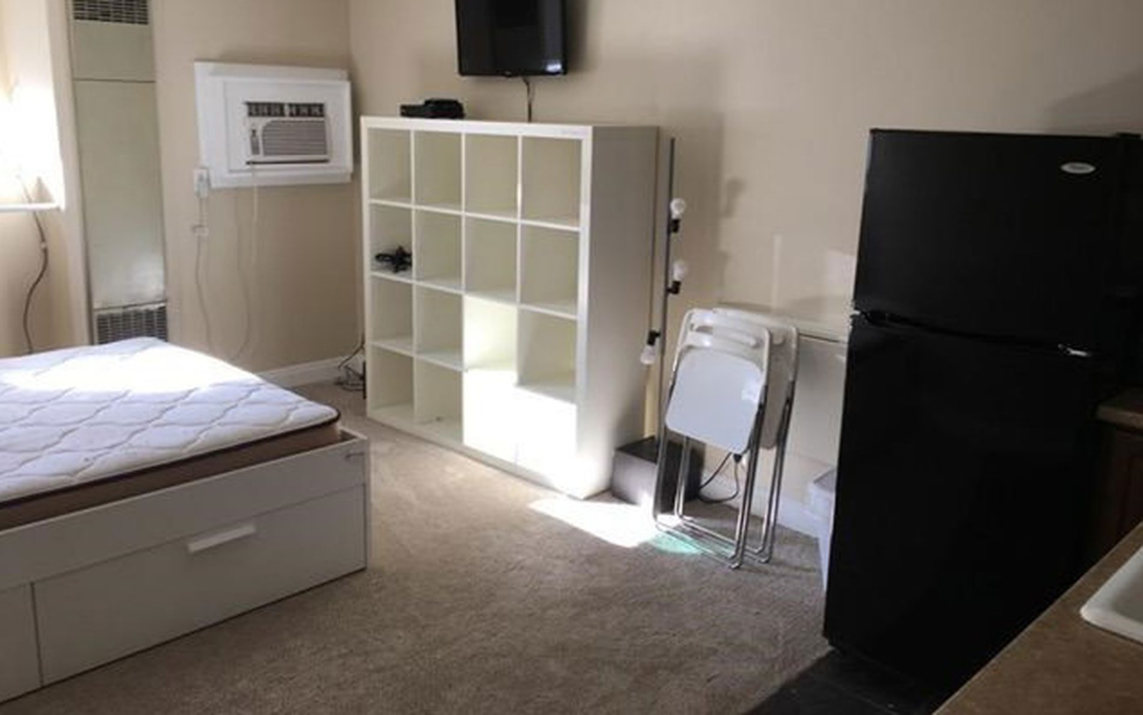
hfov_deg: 61.2
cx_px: 569
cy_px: 313
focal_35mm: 31
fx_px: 966
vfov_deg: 40.5
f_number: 2.2
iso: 25
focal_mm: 4.15
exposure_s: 1/40
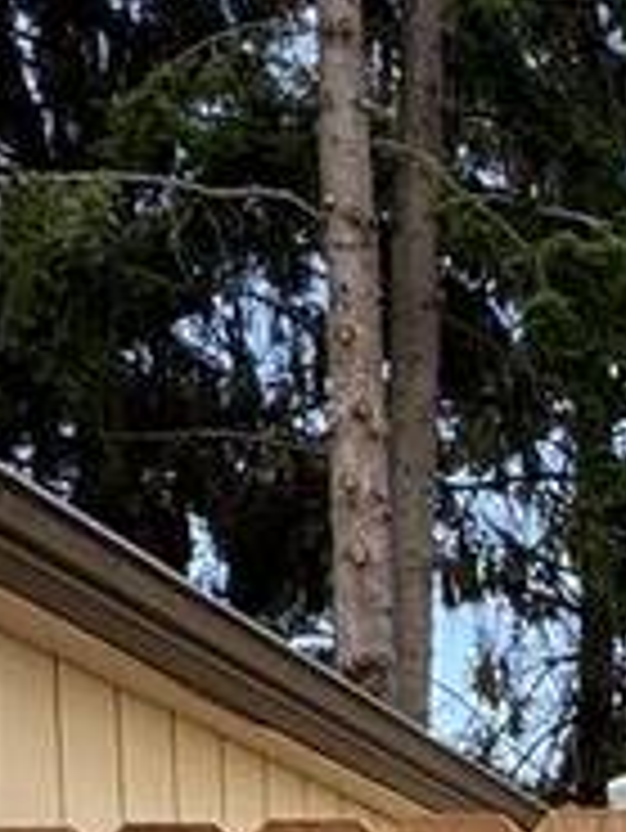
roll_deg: -0.4
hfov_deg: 14.9
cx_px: 1110
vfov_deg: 18.9
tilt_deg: -3.1
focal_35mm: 87
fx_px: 2095
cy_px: 1354
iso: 40
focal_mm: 2.22
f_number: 2.2
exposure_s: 1/259
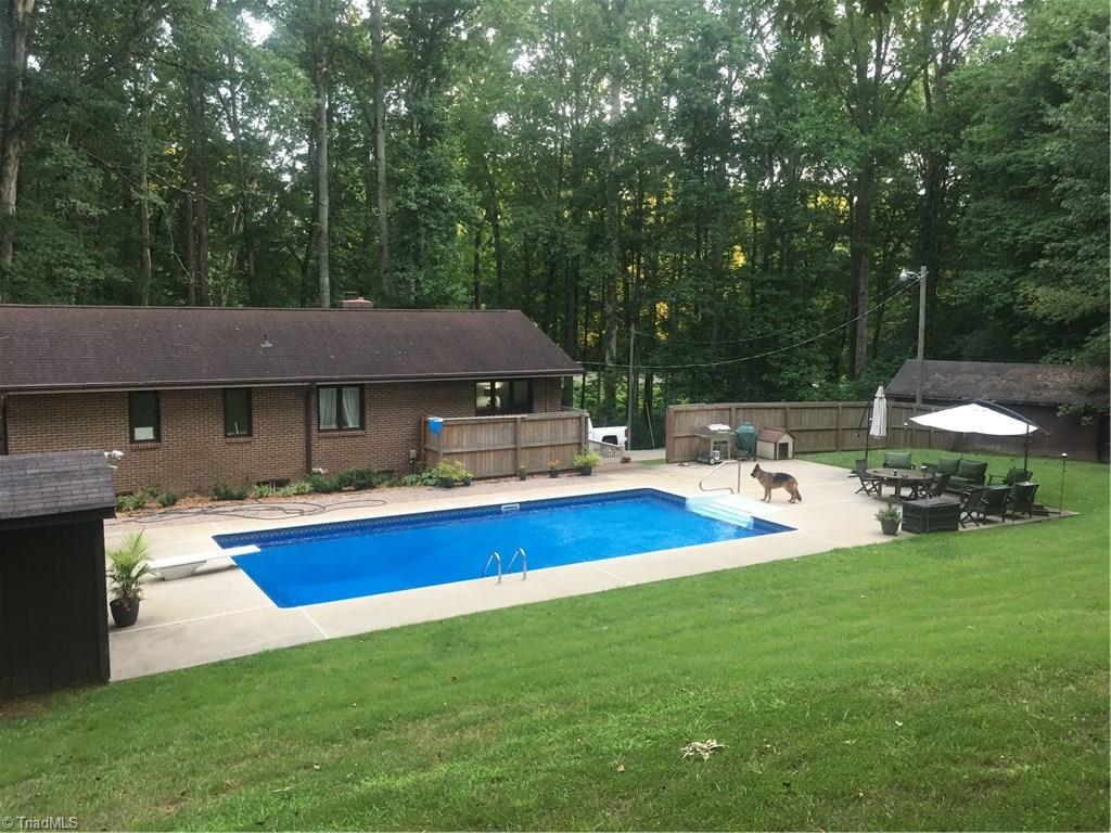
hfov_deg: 61.7
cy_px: 416
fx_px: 931
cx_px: 556
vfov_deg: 48.2
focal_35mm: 29
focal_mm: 4.15
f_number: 2.2
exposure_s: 1/30
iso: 40
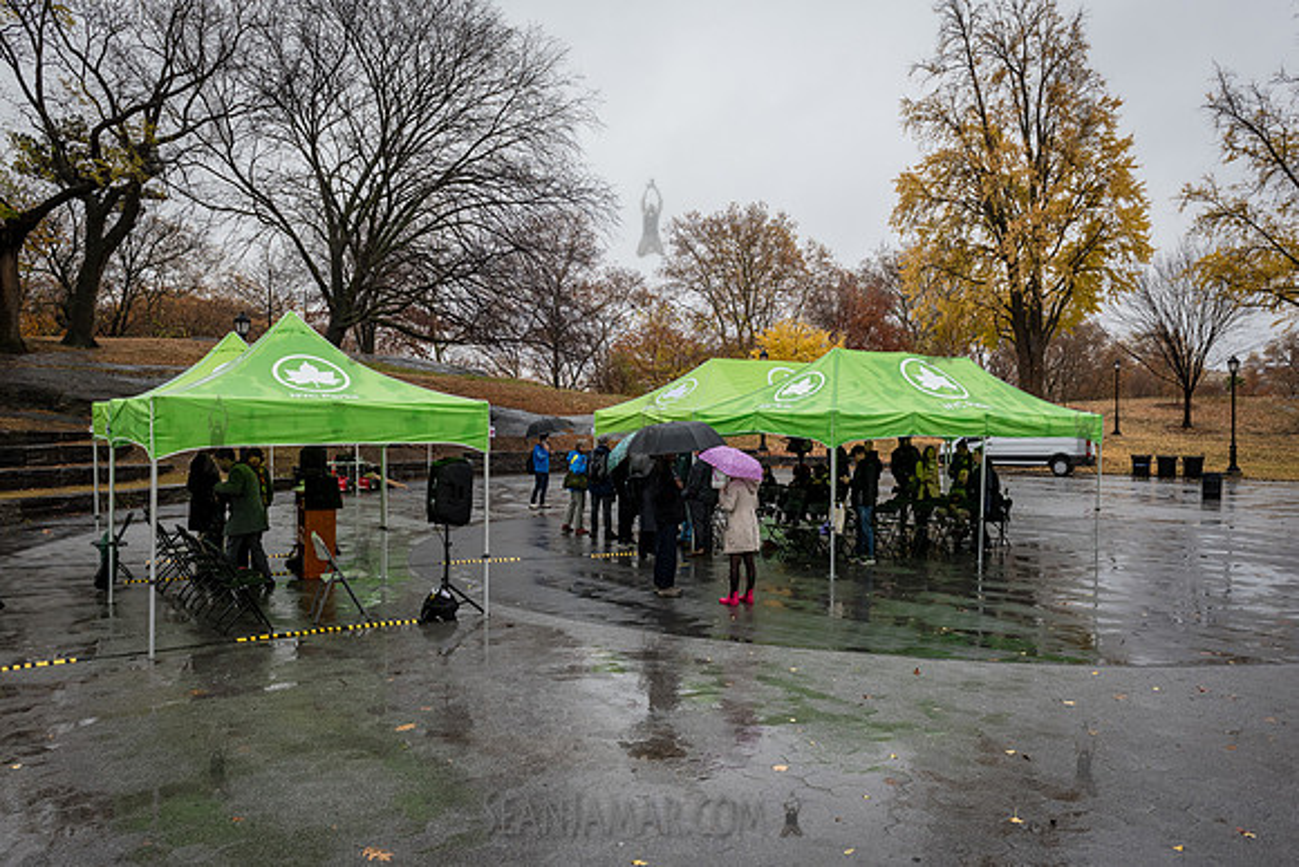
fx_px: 953
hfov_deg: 68.6
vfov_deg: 48.9
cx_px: 648
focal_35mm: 26
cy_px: 461
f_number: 5.6
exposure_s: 1/500
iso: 640
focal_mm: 24
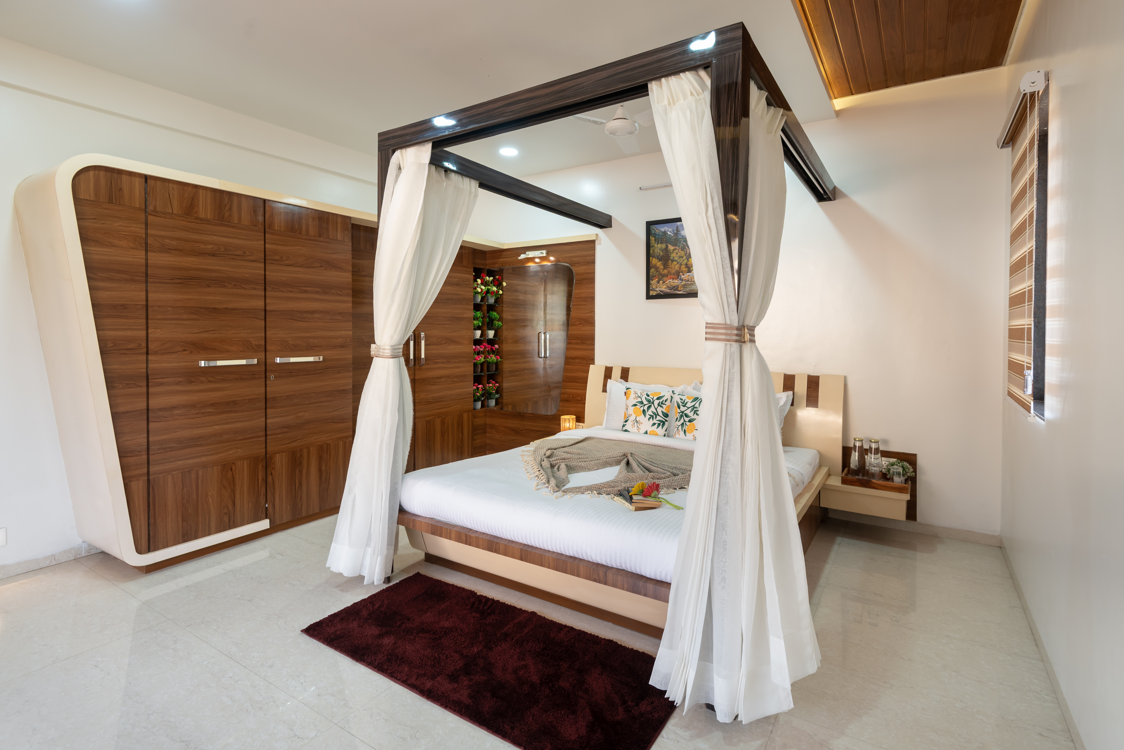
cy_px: 375
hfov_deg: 96.7
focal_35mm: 16
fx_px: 500
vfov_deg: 73.8
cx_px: 562
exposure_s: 1/10
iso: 250
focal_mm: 16
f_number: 7.1
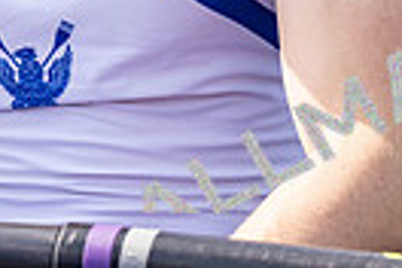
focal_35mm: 2628
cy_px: -309
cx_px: -198
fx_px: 29344
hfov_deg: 0.8
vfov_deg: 0.5
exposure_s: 1/2500
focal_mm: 600
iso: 640
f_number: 4
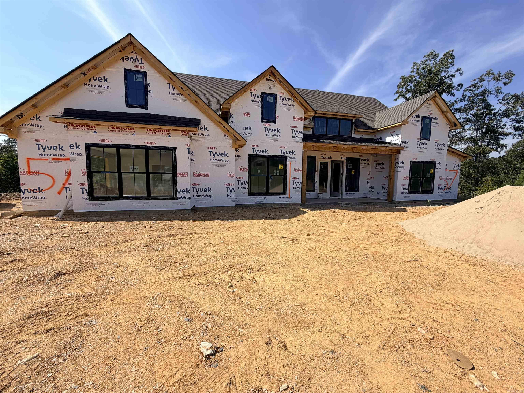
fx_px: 212
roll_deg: -0.2
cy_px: 196
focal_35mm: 14
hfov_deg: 102.1
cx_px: 262
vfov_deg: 85.7
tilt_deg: -5.0
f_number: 2.2
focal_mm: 2.22
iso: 20
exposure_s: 1/1105
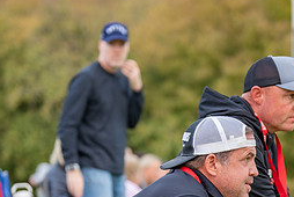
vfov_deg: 6.1
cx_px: 241
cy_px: 207
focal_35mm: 226
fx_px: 1848
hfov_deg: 9.1
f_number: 2.8
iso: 500
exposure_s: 1/500
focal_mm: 99
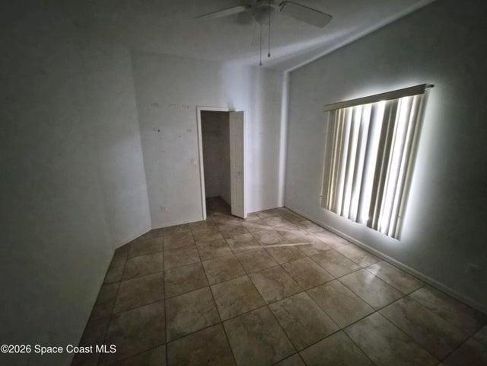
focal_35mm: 13
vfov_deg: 89.9
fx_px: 183
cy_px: 183
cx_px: 244
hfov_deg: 106.2
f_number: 2.2
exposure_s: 1/40
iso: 1250
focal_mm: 1.7
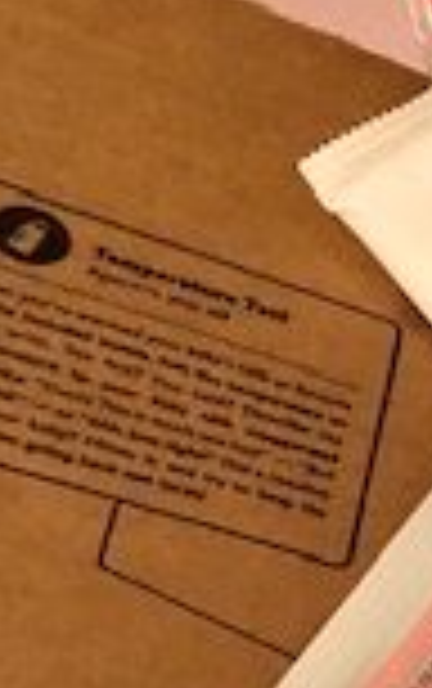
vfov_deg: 16.7
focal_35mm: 124
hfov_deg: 8.7
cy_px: 549
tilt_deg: -54.1
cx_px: 1323
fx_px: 2329
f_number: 1.8
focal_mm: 3.99
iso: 64
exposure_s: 1/15
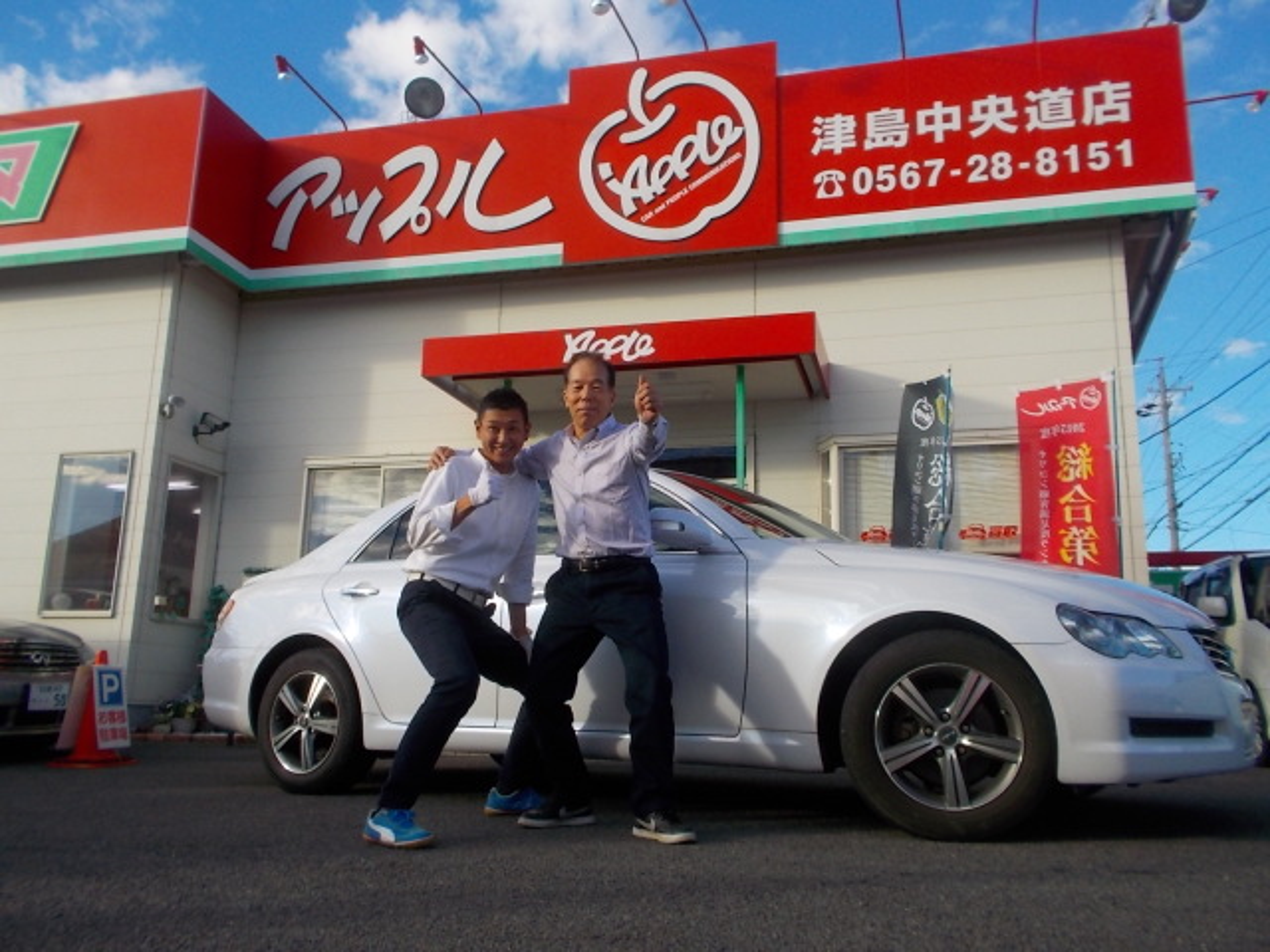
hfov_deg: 61.7
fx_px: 1064
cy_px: 476
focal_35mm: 29
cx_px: 635
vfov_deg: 48.2
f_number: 3.3
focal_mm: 4.1
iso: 80
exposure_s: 1/500
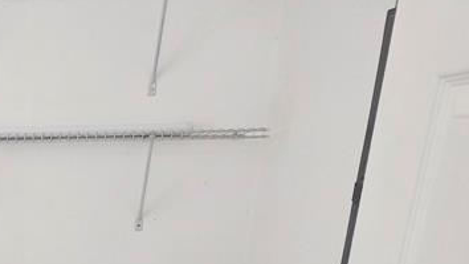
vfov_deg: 25.6
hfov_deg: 40.5
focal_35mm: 41
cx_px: -40
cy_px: 326
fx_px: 510
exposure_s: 1/60
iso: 100
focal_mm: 2.2
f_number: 2.2
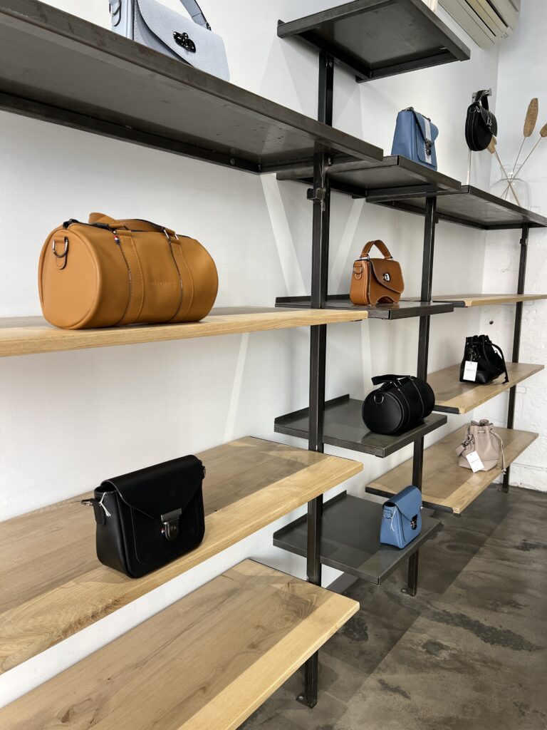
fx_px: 548
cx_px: 274
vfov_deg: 67.3
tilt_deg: -8.4
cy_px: 365
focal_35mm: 26
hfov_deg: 53.1
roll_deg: +0.2
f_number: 1.5
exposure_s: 1/100
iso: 64
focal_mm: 5.7
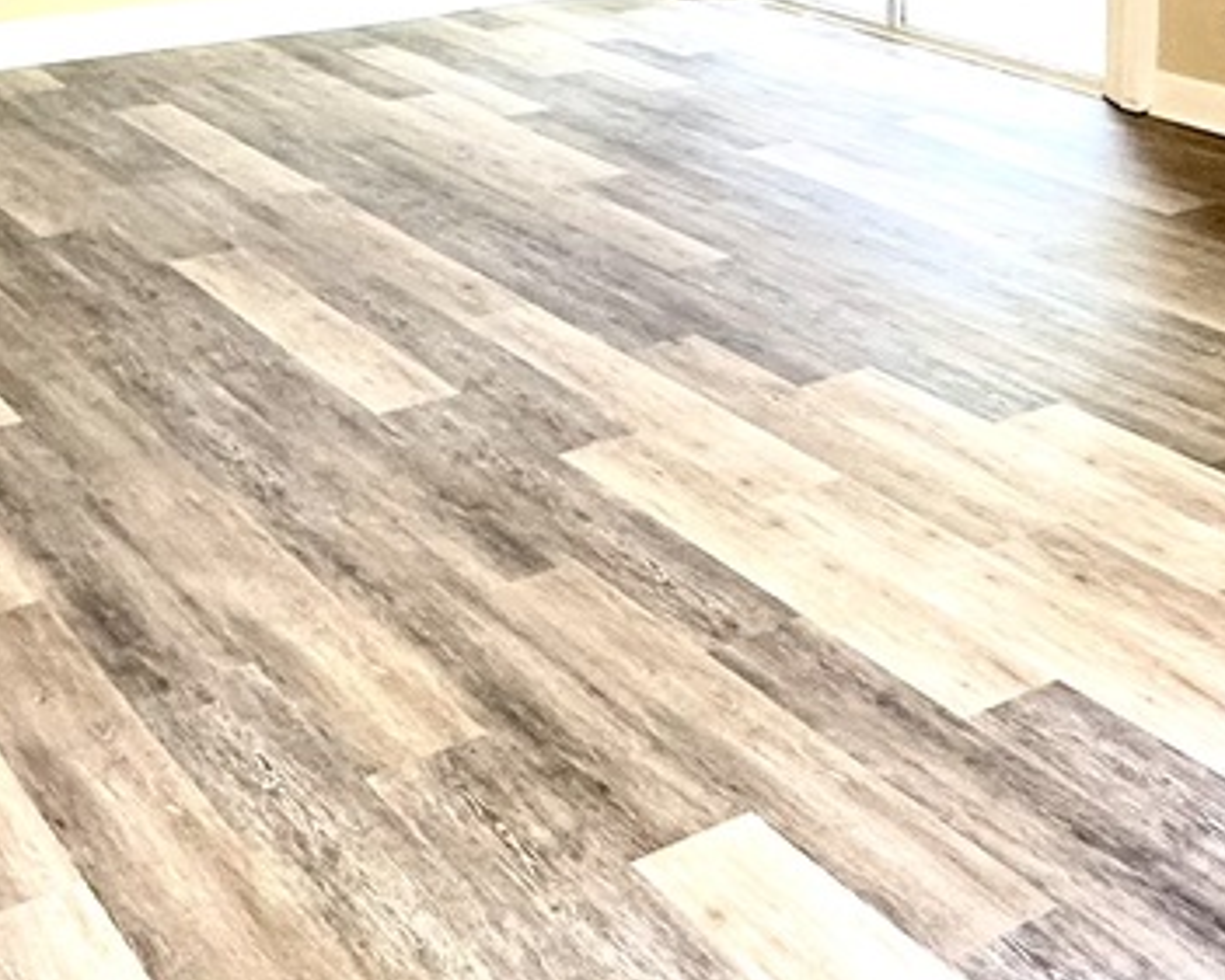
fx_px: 2031
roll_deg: +0.0
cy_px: 300
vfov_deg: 26.9
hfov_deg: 32.5
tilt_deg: -19.0
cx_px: 1016
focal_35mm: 56
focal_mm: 2.22
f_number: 2.2
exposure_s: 1/120
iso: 250
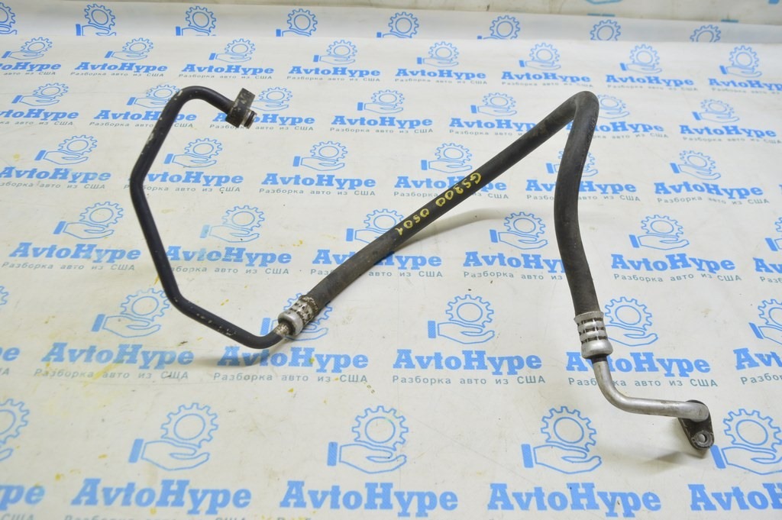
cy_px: 260
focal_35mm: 30
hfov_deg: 62.0
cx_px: 391
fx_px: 651
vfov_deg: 43.5
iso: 400
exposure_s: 1/20
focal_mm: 20
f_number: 5.6
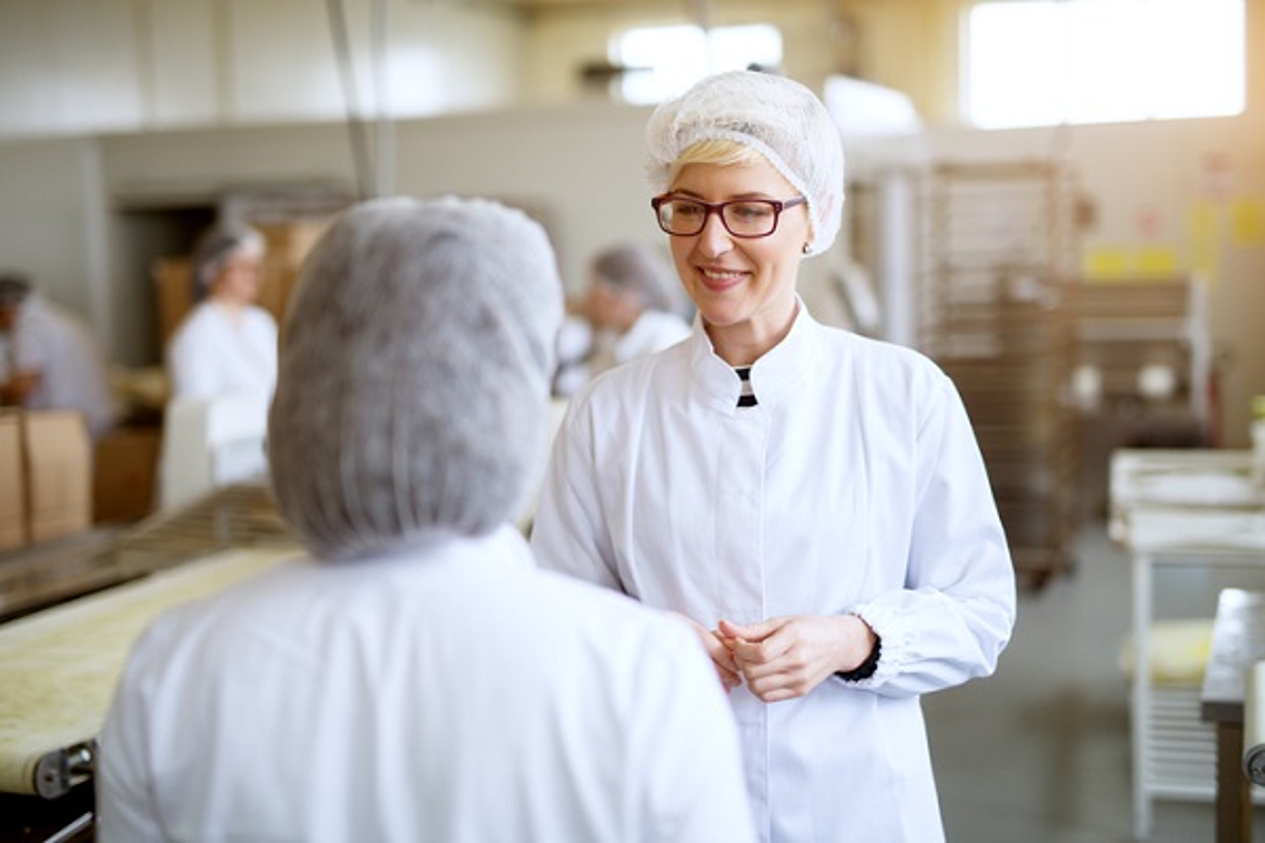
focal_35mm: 50
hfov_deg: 39.6
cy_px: 422
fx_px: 1757
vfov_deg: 27.0
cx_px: 632
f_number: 1.6
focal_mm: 50
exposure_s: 1/500
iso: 320
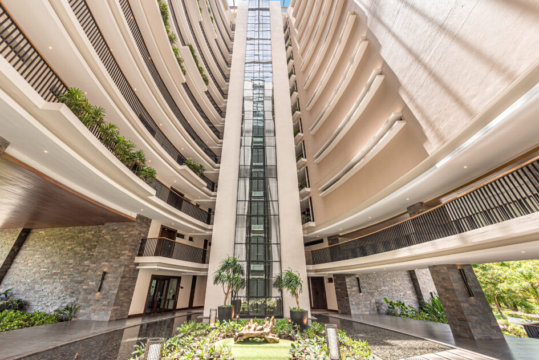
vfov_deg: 85.5
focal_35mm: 13
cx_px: 256
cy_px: 173
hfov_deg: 108.2
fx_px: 195
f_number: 8
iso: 100
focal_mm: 12
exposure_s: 1/500
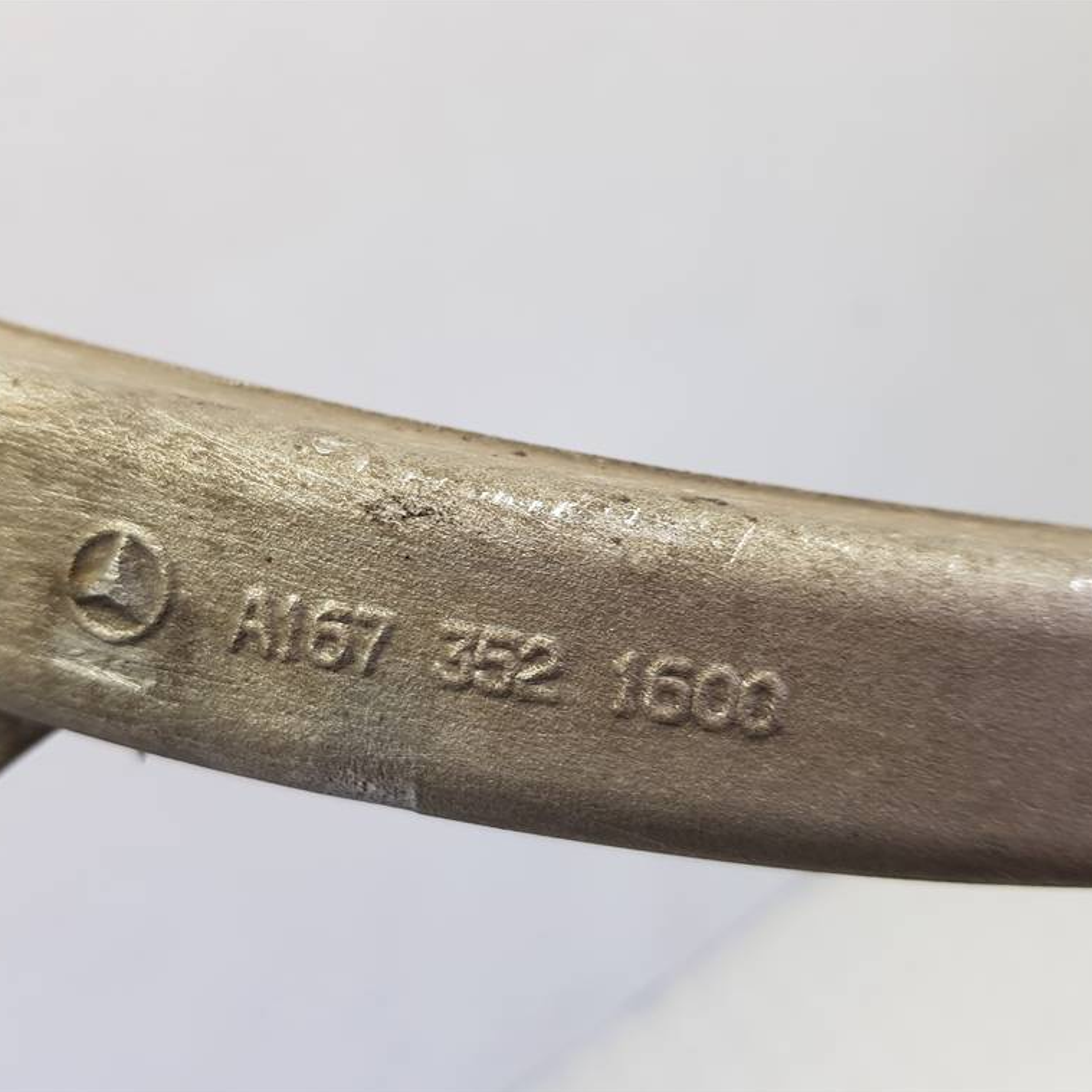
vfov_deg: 52.5
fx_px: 1106
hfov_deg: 52.5
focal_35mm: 31
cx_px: 560
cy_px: 547
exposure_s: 1/100
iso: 64
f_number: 1.7
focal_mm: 4.2
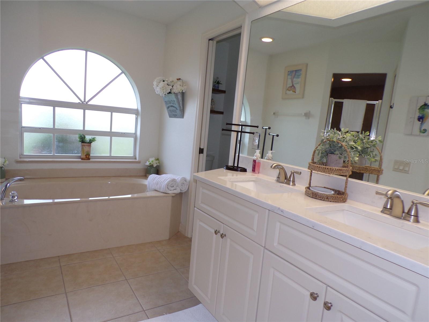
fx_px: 297
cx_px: 214
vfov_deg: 56.8
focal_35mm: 24
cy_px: 161
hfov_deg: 71.6
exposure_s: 1/70
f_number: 3
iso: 100
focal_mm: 4.3
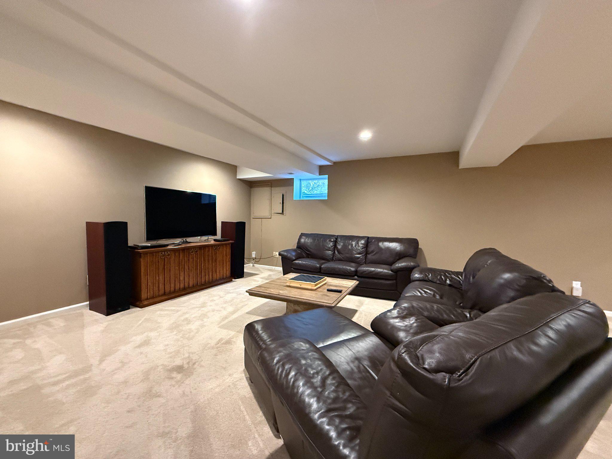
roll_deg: -1.1
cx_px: 306
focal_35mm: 14
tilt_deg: -3.3
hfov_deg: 102.1
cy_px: 230
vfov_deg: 85.7
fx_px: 248
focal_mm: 2.22
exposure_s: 1/60
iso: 1000
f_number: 2.2
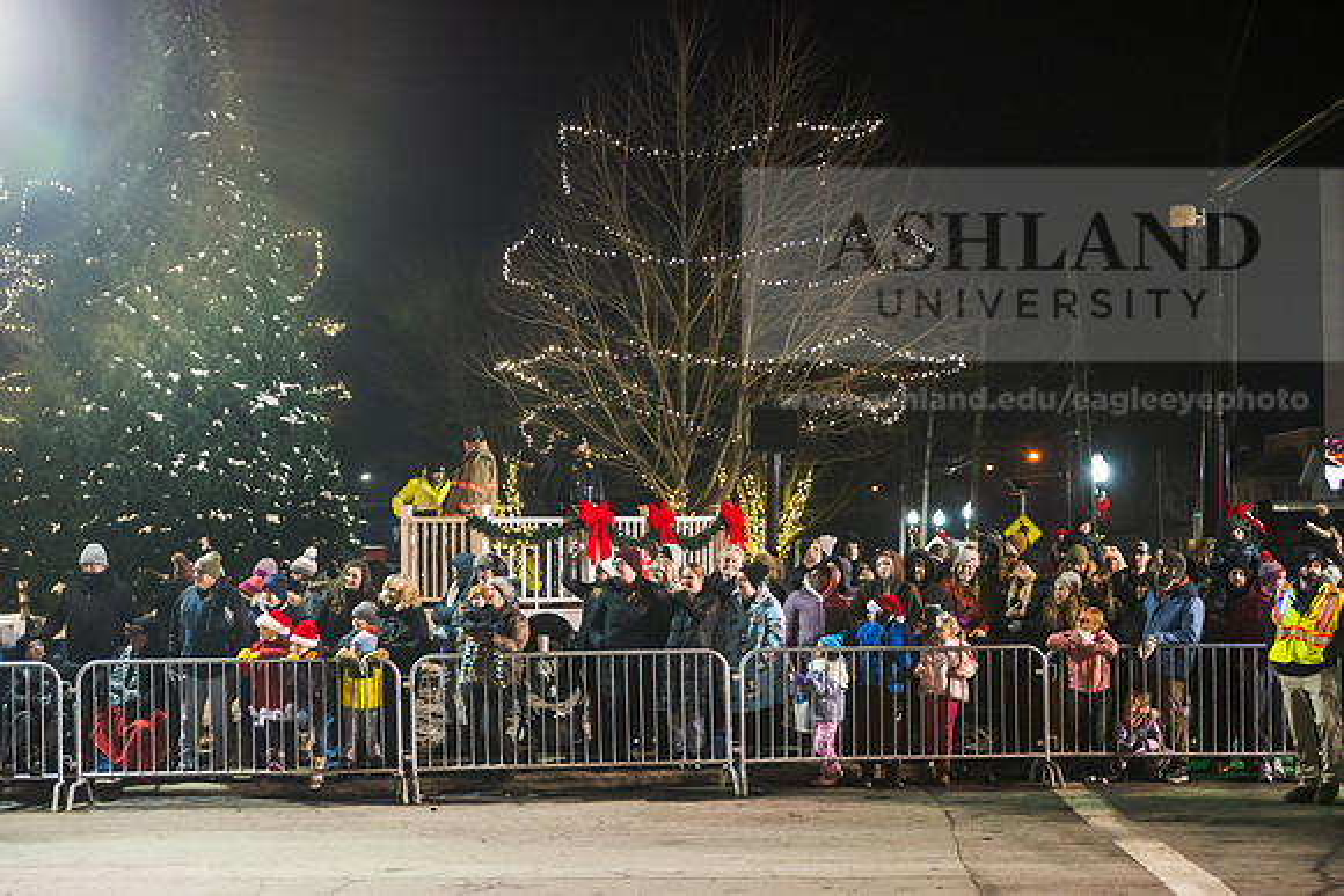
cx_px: 672
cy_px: 448
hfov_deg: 34.5
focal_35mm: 58
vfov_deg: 23.4
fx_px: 2166
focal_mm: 58
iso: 2500
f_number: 3.2
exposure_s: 1/250
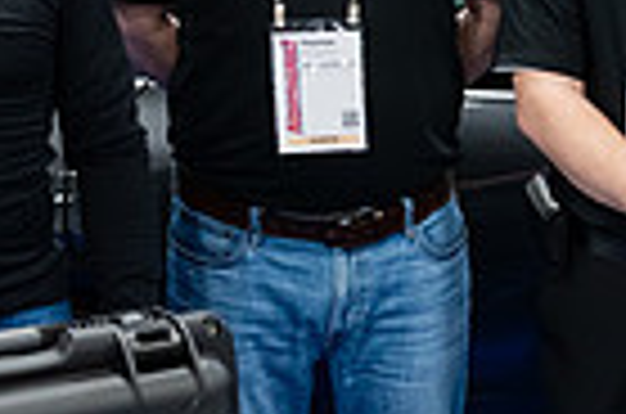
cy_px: 158
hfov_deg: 17.3
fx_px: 1960
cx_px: 748
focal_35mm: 113
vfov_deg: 12.1
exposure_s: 1/200
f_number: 3.2
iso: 2500
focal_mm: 27
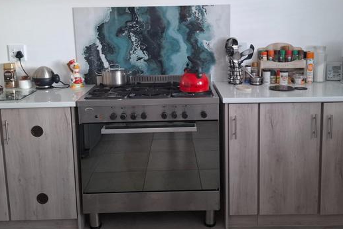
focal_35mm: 37
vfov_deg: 35.6
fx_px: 353
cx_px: 174
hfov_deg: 51.9
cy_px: 74
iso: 160
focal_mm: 5.54
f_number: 1.8
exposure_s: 1/50
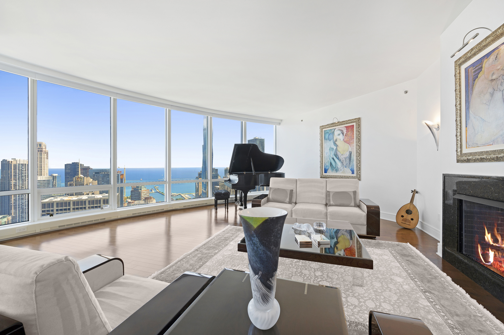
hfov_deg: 104.3
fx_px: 196
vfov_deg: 81.1
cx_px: 252
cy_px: 168
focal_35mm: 14
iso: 200
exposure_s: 1/20
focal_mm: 14
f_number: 9.5
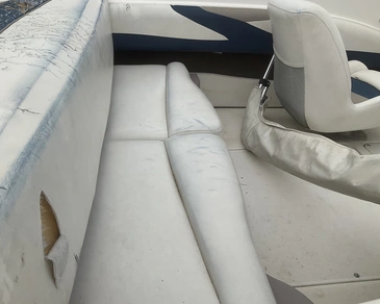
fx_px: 349
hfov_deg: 57.1
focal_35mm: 31
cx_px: 176
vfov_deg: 47.1
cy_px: 155
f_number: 1.8
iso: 25
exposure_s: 1/3125
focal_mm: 3
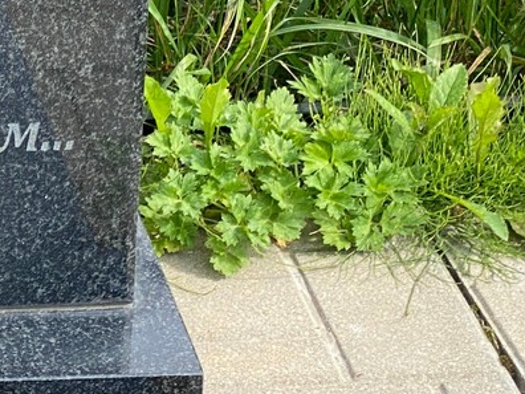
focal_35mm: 189
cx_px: -363
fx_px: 2866
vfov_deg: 7.8
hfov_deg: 10.0
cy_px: -65
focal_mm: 6
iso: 20
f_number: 2
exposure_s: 1/592
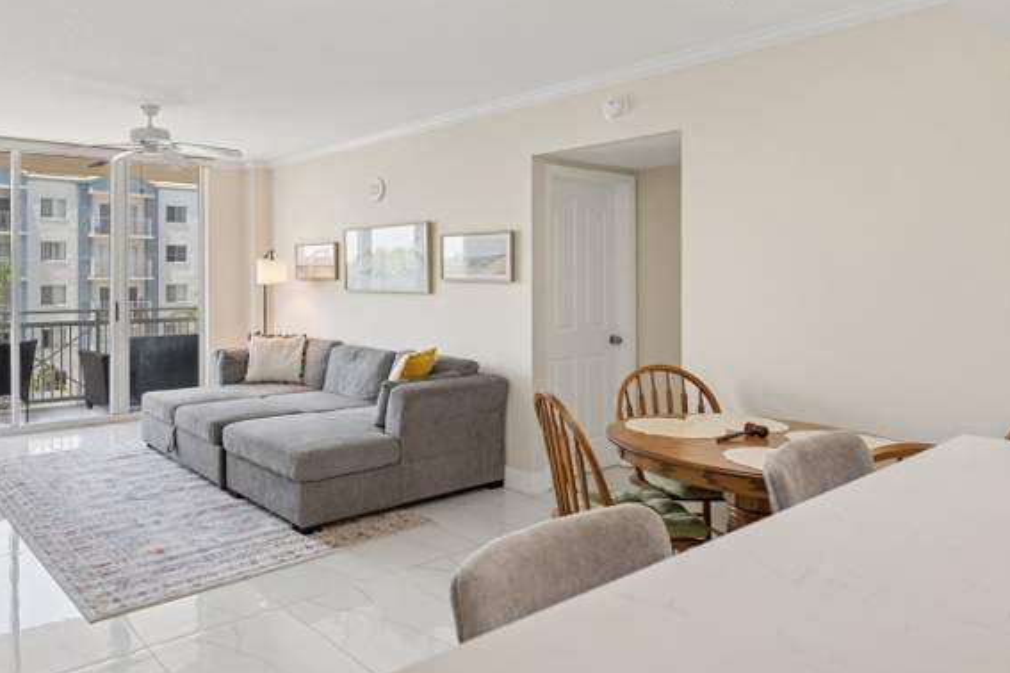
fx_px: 673
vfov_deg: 53.0
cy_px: 298
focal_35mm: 24
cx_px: 306
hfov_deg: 70.7
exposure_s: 1/20
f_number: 7.1
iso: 250
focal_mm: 17
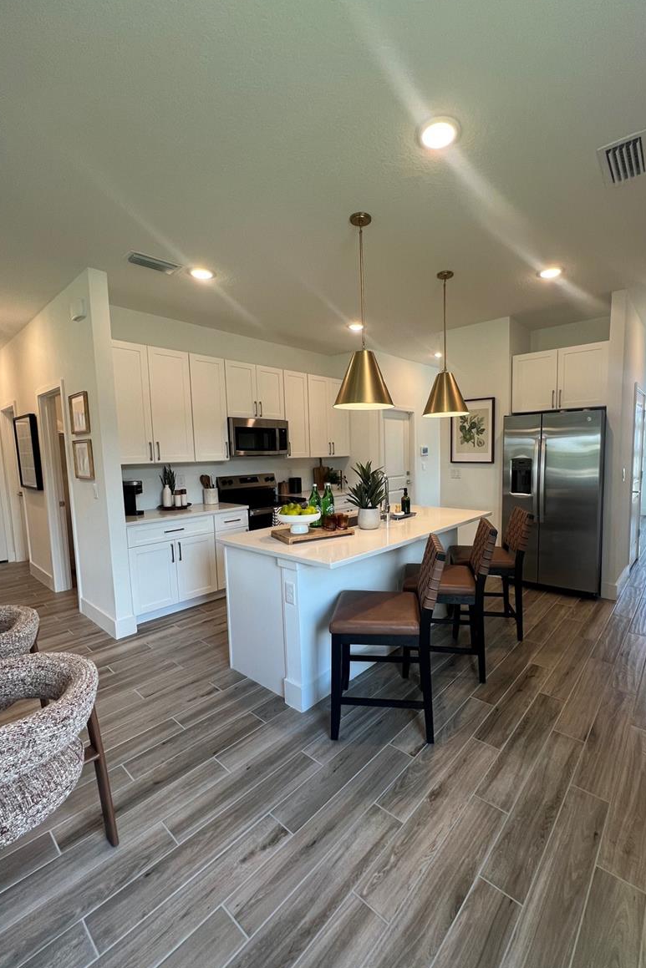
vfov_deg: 104.2
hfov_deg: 80.7
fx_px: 377
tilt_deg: -5.0
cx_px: 369
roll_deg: +1.1
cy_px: 490
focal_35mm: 14
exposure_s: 1/120
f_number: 1.8
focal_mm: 1.57
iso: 125
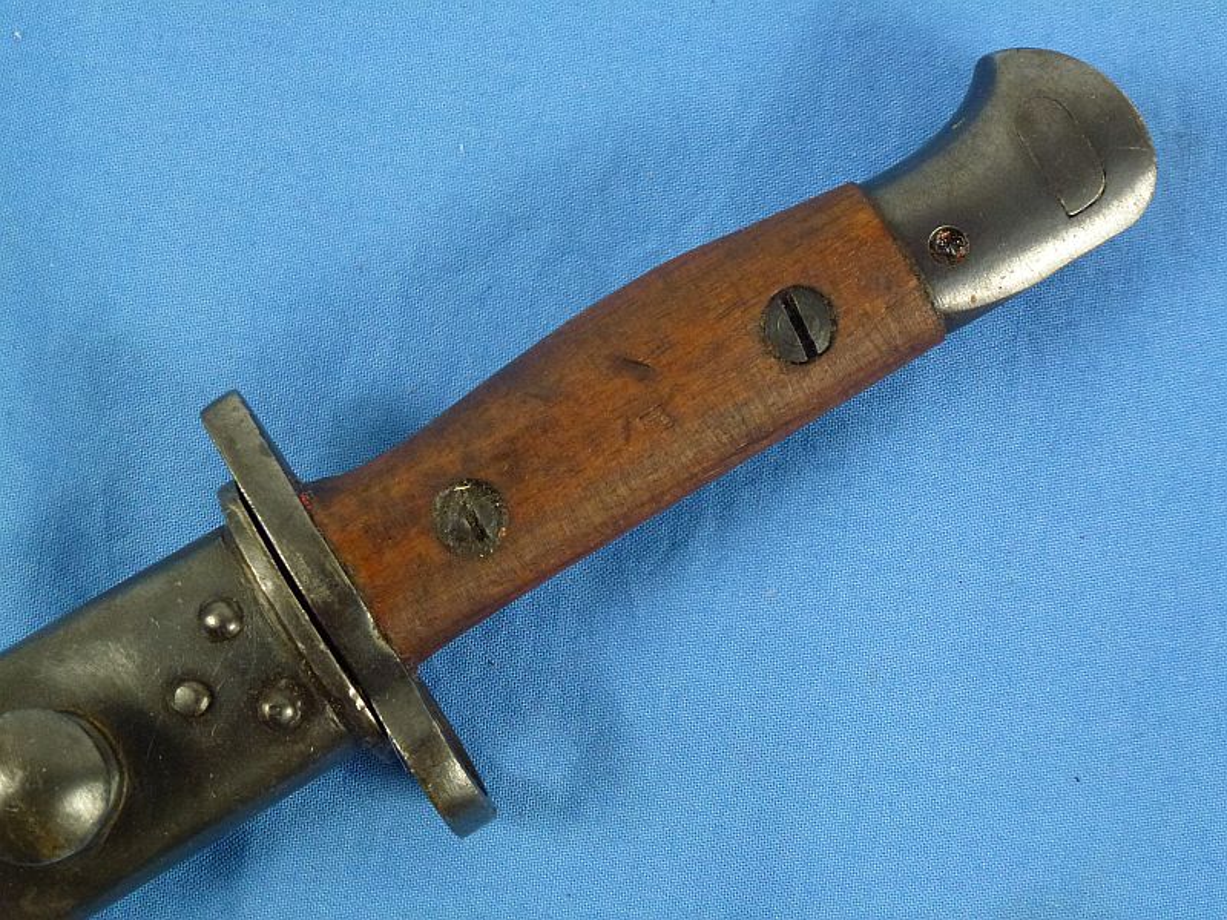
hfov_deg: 33.8
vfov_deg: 25.7
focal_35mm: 57
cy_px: 460
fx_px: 2020
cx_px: 614
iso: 400
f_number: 4.4
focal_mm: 10.1
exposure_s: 1/60
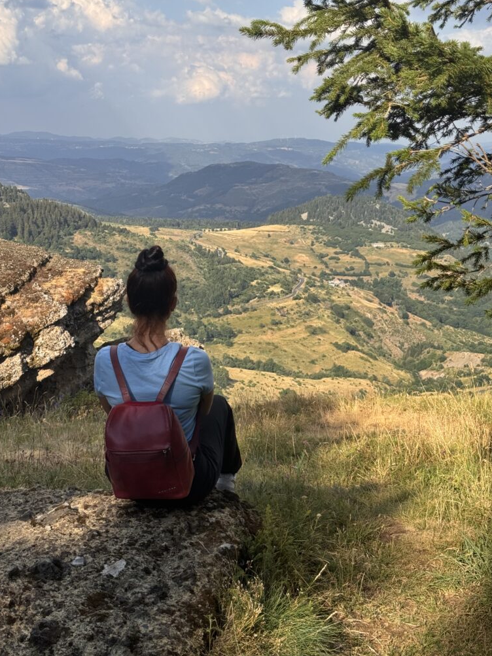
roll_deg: -0.1
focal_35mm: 49
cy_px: 322
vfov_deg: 38.9
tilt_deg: -10.1
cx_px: 245
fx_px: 929
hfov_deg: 29.7
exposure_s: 1/3257
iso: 64
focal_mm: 6.76
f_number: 1.78
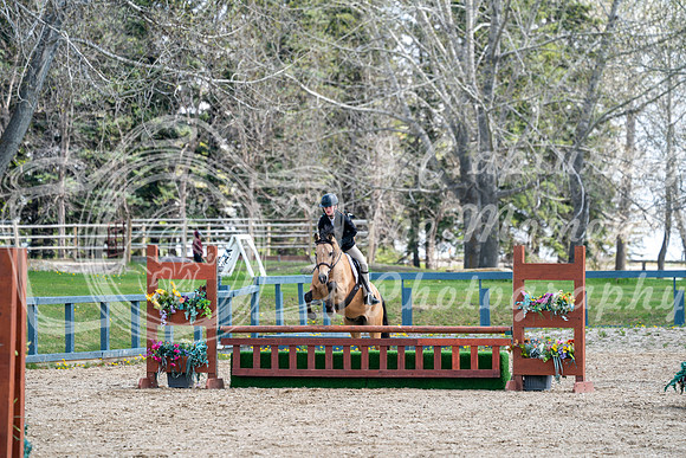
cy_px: 229
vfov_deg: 5.1
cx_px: 343
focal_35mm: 268
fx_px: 5108
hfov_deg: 7.7
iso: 160
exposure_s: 1/320
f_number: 5.6
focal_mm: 268
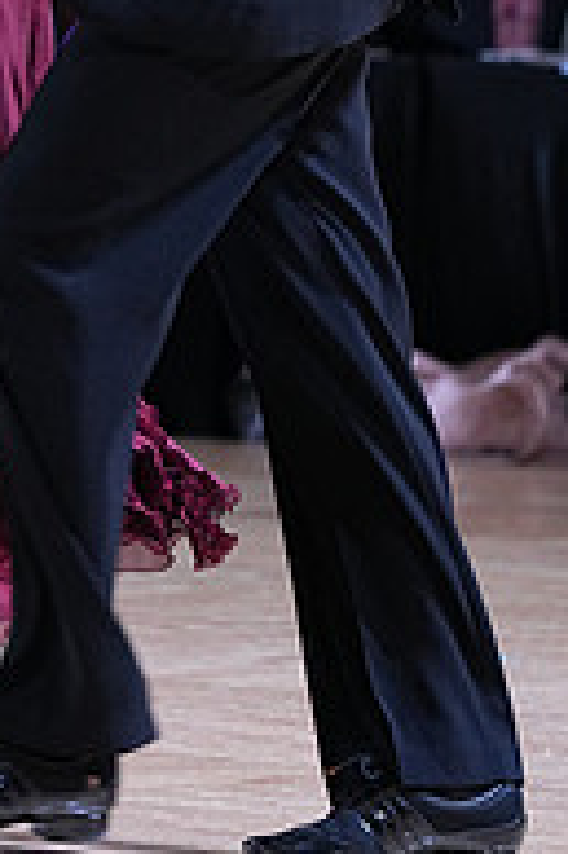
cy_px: -211
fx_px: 11285
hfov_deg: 2.9
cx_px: -117
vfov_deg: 4.3
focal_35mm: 476
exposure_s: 1/400
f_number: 4
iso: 2000
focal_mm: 159
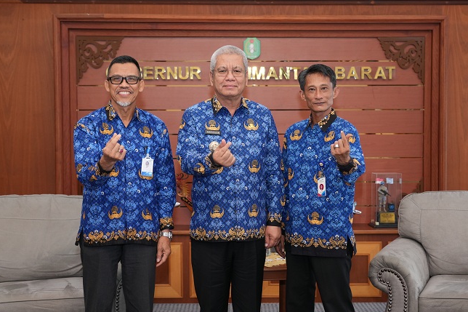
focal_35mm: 50
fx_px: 650
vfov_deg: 27.0
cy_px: 156
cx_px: 239
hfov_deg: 39.6
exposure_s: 1/200
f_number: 4
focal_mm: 46
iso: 1600
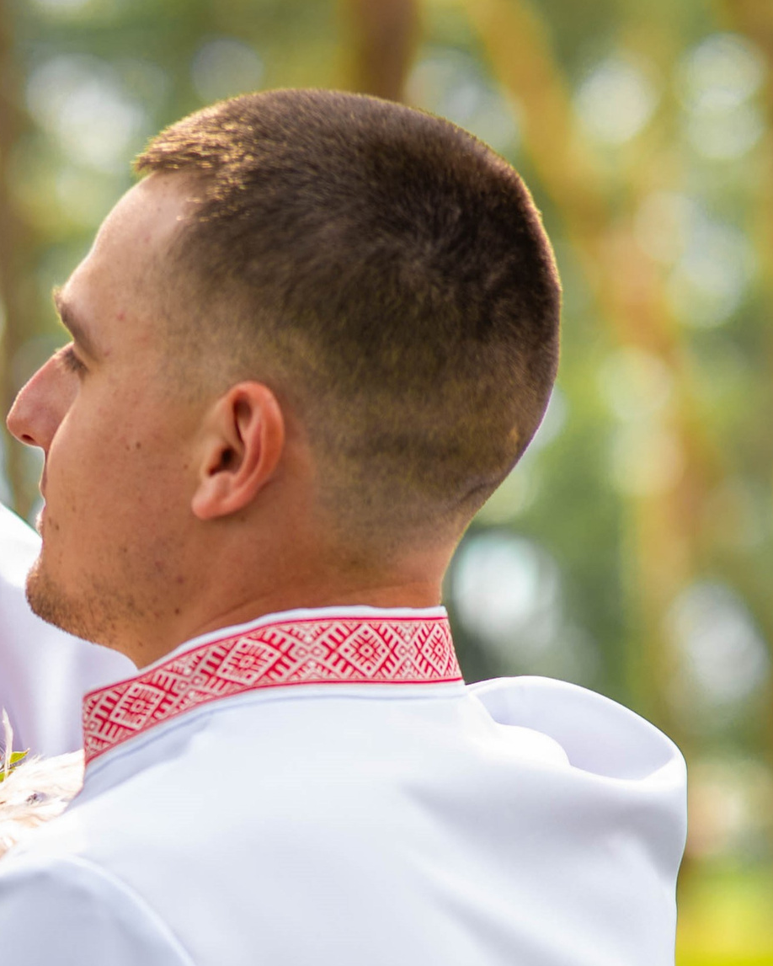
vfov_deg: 10.8
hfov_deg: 8.6
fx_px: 5089
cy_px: 550
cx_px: -158
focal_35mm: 178
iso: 100
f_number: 2.2
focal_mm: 85
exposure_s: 1/400
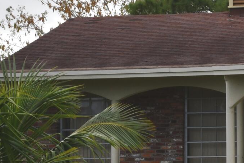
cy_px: 123
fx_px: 1139
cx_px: 376
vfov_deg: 8.2
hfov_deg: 11.7
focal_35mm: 168
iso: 360
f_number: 8
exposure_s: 1/250
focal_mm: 38
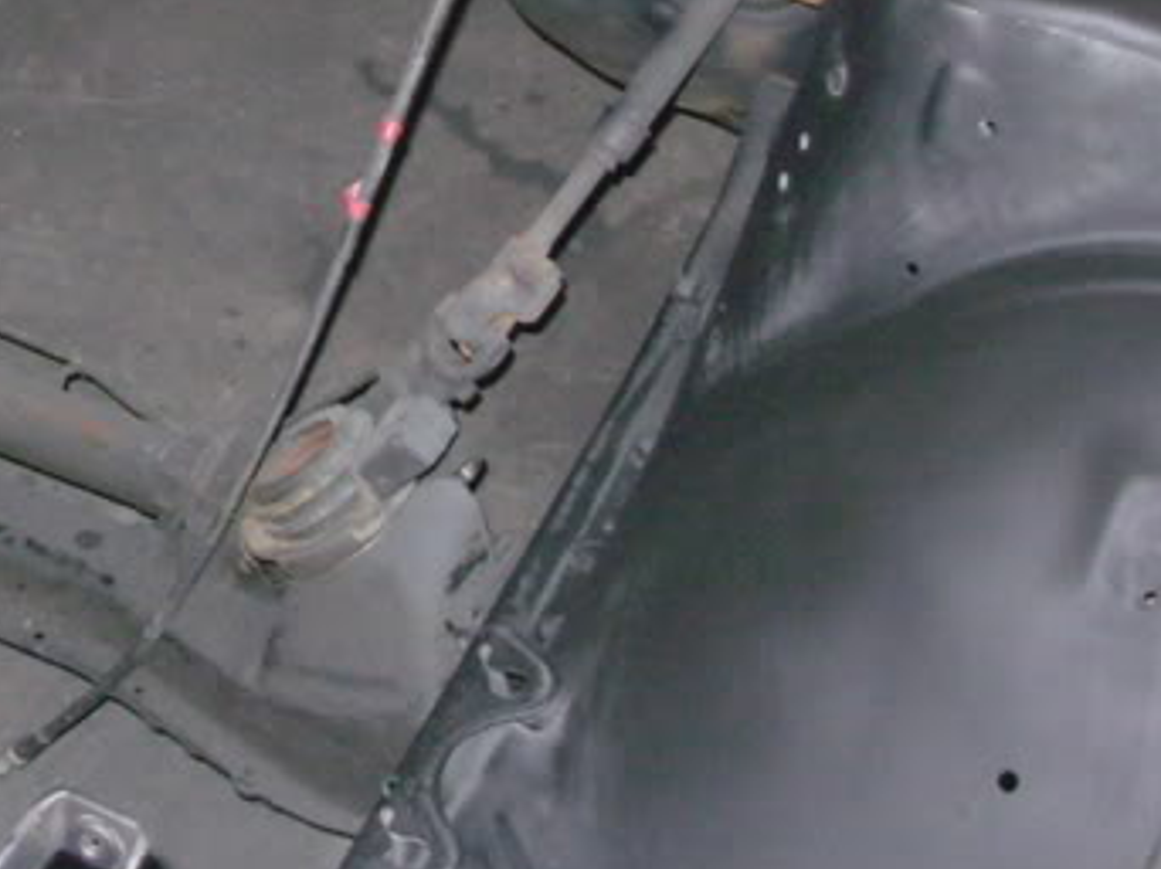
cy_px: 27
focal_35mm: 89
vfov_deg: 16.3
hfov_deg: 21.3
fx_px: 2983
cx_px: 27
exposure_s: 1/4
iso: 200
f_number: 2.9
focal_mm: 6.3
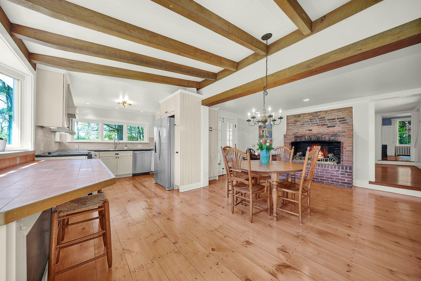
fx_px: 140
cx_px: 210
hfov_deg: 112.6
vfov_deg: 90.0
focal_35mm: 12
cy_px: 140
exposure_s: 1/60
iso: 200
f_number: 8
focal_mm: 12
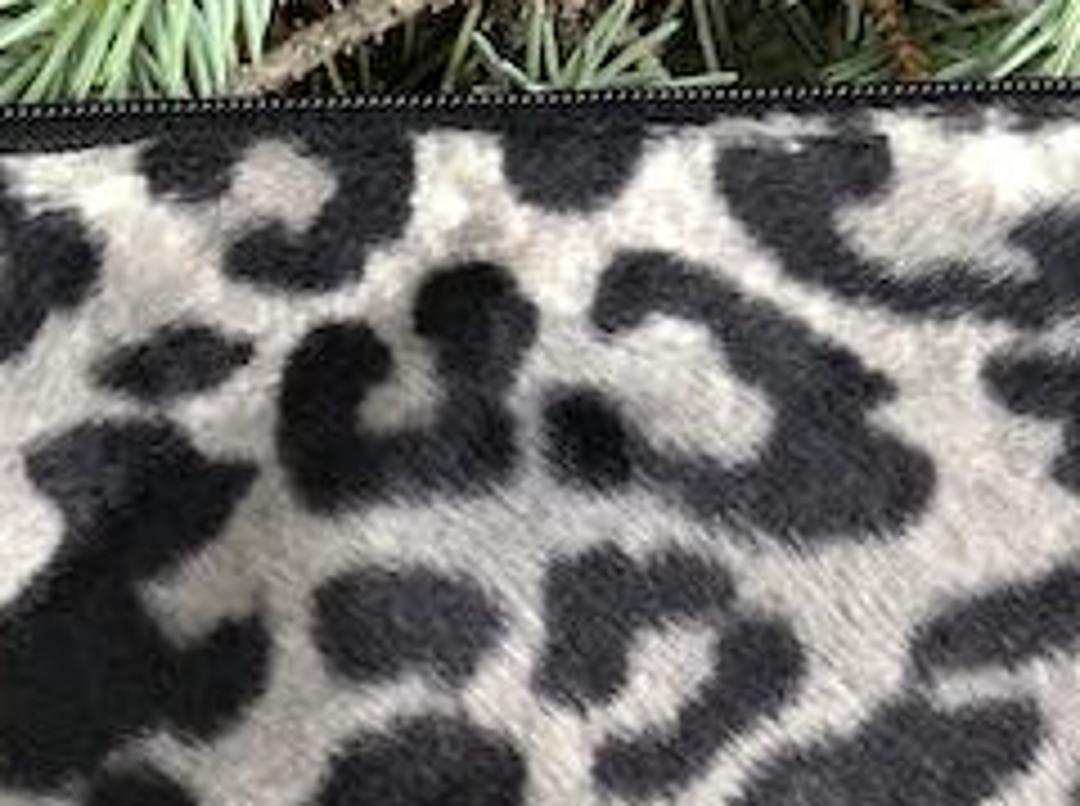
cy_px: 970
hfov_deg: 13.0
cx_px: 684
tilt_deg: -78.3
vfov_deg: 9.6
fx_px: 4733
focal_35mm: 152
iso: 40
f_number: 2.8
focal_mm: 6.6
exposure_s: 1/30
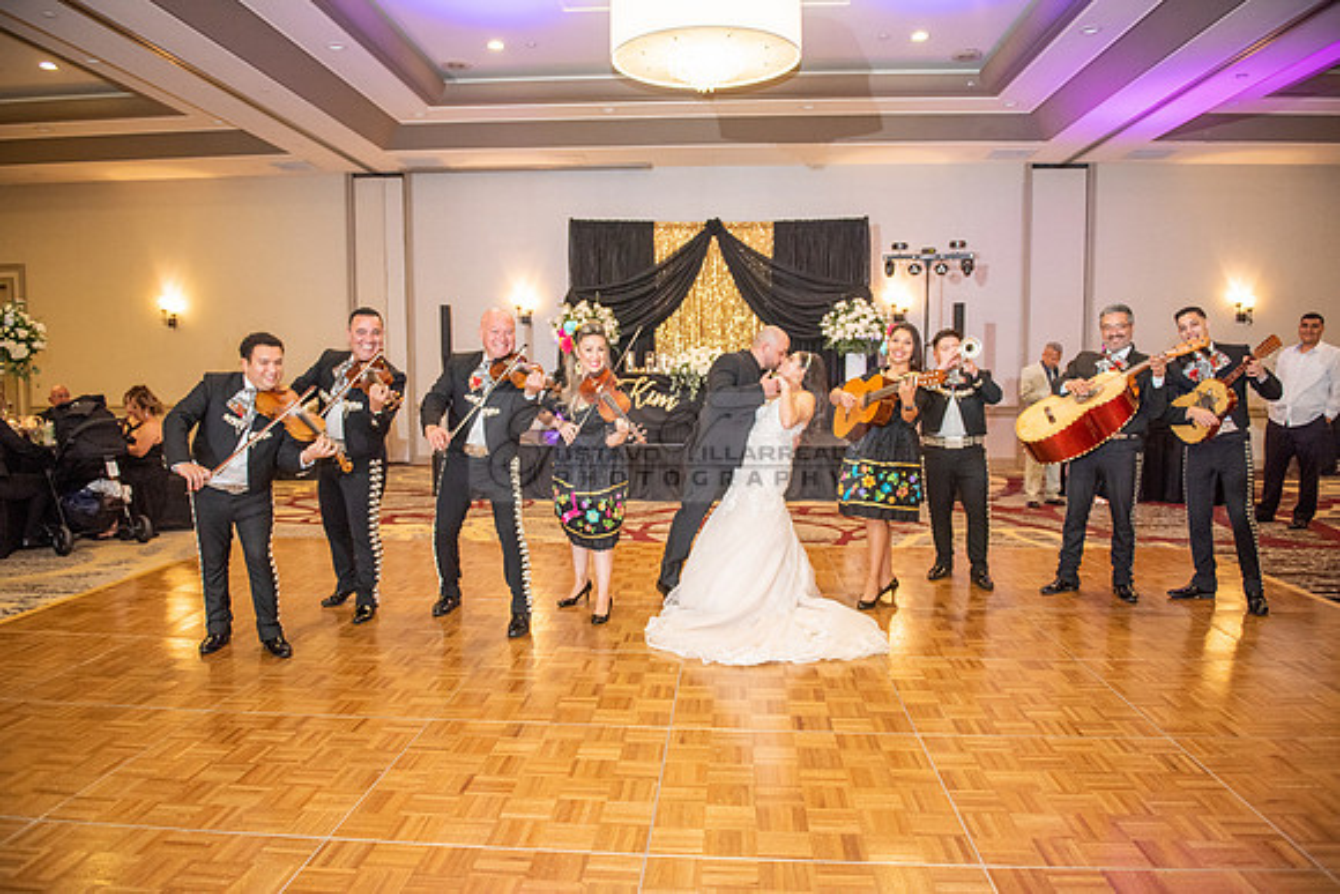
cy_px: 447
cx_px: 670
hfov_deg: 73.7
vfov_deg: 53.2
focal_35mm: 24
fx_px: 894
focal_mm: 24
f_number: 2.8
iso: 1600
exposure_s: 1/160
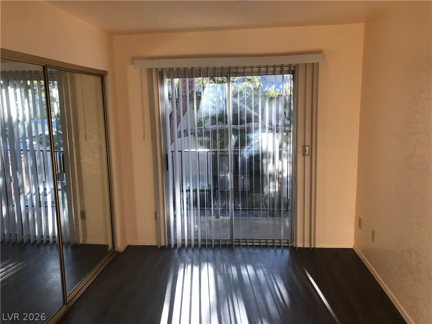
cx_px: 216
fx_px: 349
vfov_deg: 49.7
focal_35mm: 28
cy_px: 162
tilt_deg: -11.3
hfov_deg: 63.4
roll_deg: +1.2
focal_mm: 3.99
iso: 32
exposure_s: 1/120
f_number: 1.8
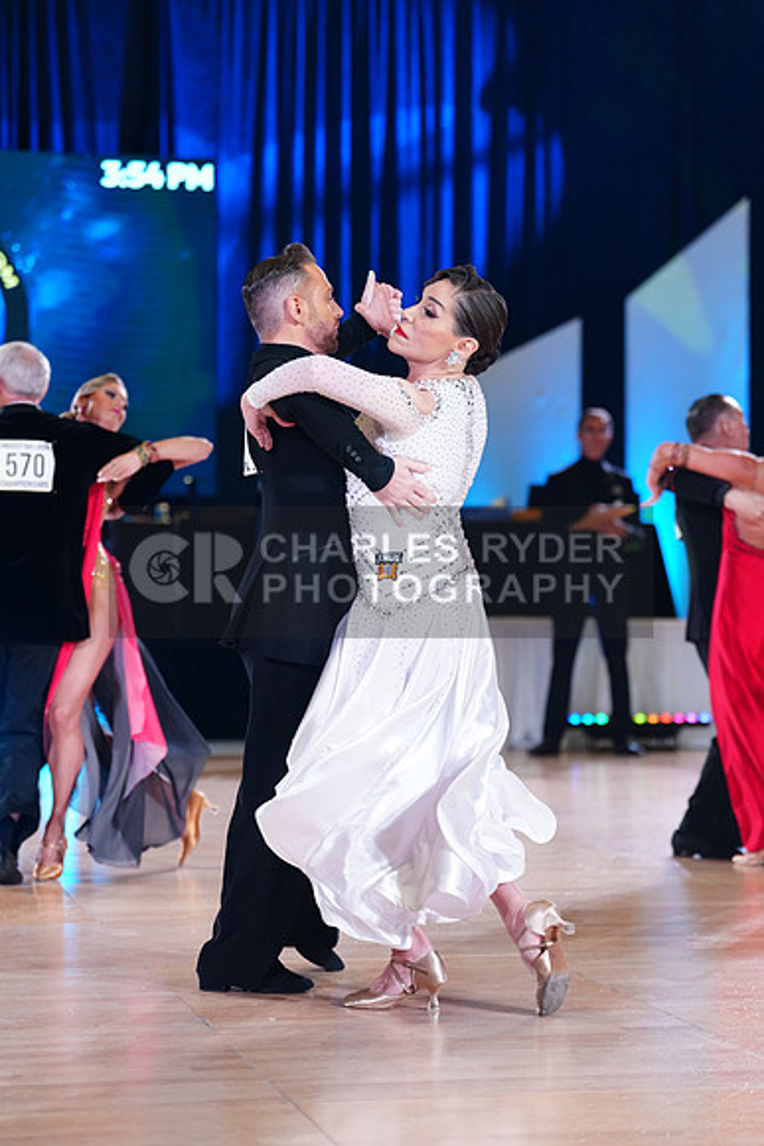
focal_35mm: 91
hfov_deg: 15.0
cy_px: 573
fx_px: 2895
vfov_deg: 22.4
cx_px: 382
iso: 2000
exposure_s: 1/400
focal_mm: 91
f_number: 2.8
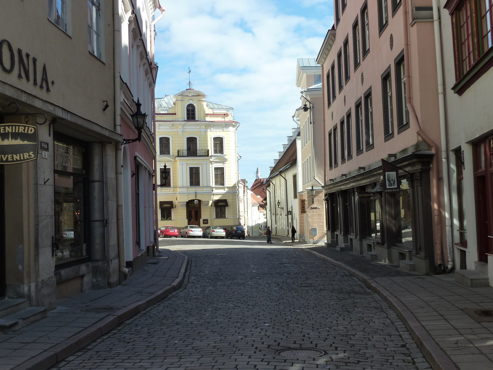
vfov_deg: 34.3
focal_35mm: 42
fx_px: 598
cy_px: 185
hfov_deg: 44.8
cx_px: 246
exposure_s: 1/400
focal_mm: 6.9
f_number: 4
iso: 125
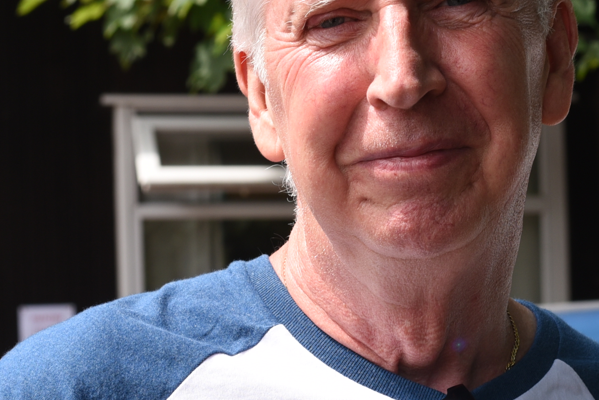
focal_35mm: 170
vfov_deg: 8.0
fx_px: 2830
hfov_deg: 12.1
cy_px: 390
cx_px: 446
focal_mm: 50
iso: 200
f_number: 7.1
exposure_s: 1/200
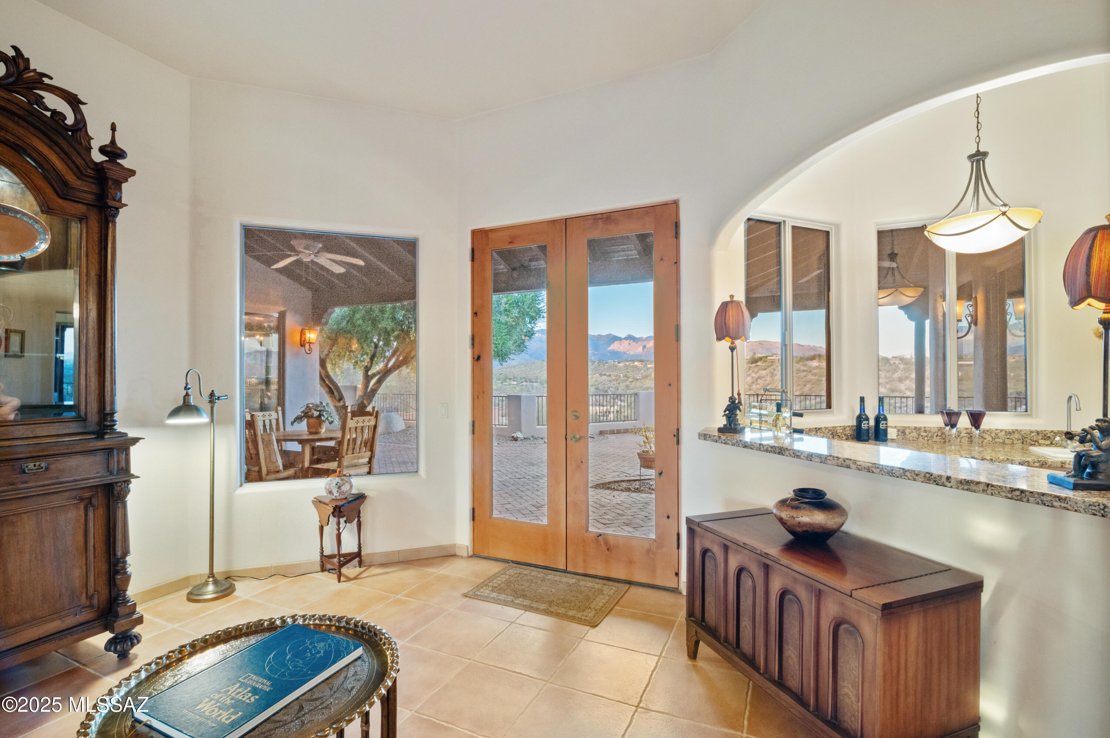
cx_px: 555
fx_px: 493
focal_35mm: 16
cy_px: 369
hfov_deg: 96.8
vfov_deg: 73.6
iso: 800
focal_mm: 16
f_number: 22
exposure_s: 1
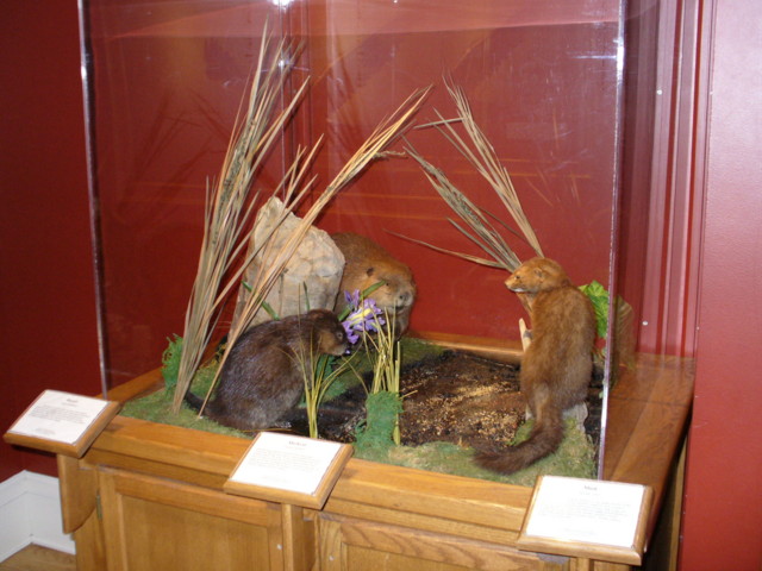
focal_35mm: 42
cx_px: 381
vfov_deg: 34.3
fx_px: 925
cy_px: 286
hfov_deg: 44.8
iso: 200
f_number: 2.9
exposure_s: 1/60
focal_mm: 7
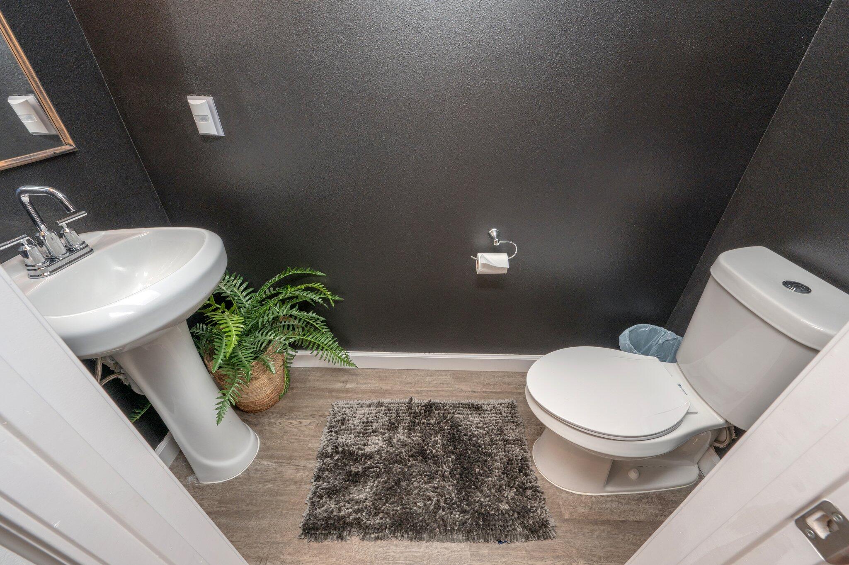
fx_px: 330
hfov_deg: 104.3
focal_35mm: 14
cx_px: 424
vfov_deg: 81.1
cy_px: 282
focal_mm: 14
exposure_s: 1/30
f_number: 9
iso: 320
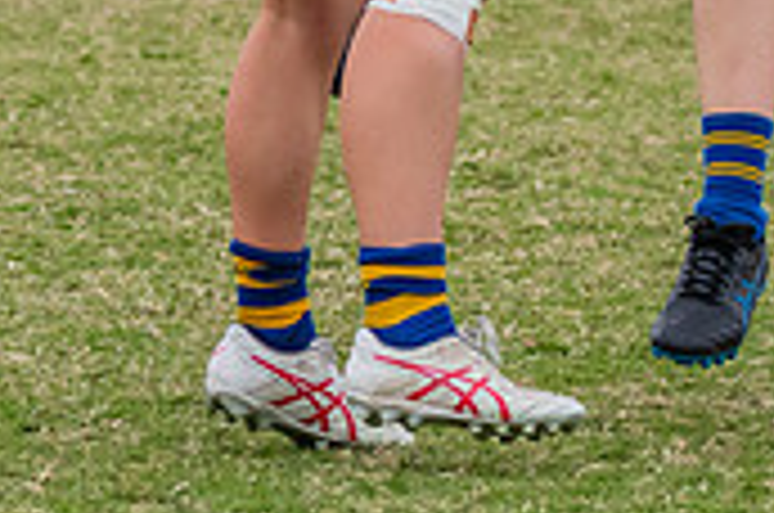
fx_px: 16717
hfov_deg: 2.7
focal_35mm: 779
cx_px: 497
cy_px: -609
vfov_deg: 1.8
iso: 800
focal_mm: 170
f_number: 7.1
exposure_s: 1/1250
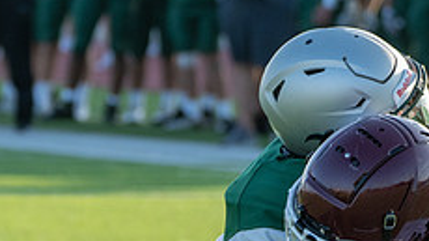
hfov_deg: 3.5
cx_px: 318
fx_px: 6957
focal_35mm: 612
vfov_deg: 2.0
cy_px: 294
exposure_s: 1/1250
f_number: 5.6
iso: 800
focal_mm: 177
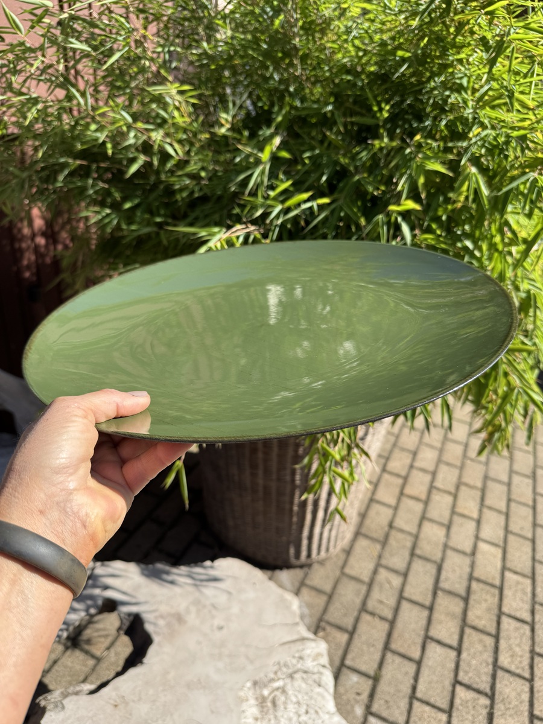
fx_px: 502
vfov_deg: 71.6
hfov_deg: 56.8
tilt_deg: -26.8
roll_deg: -4.4
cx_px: 272
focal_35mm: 24
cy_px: 362
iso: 80
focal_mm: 6.76
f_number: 1.78
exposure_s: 1/2604
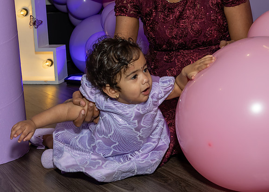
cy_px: 94
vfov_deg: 20.8
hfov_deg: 28.8
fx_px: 524
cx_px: 153
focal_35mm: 69
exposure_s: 1/250
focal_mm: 38
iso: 800
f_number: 8
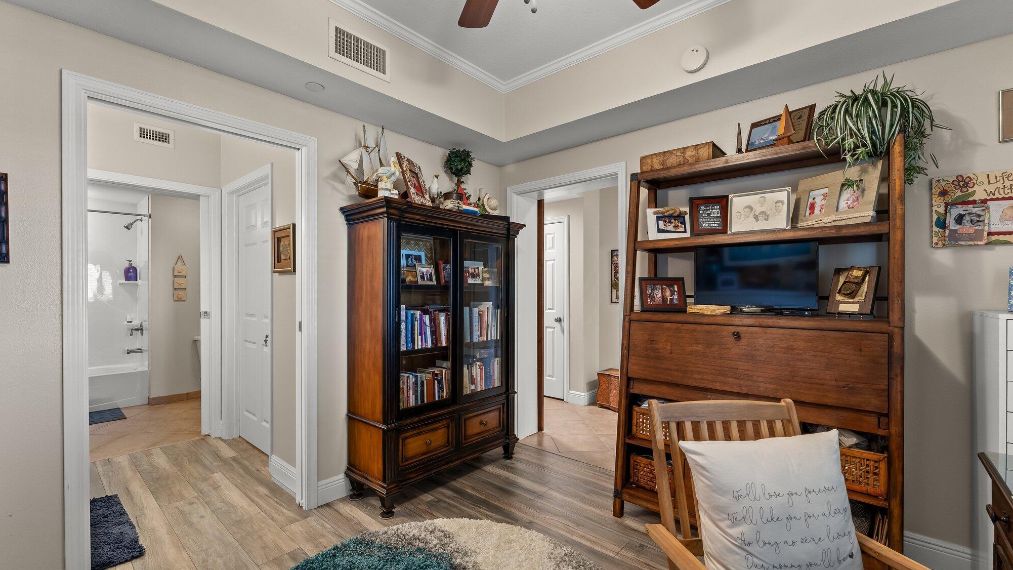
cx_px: 504
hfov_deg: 100.3
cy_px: 291
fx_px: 423
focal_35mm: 16
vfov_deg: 67.9
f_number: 8
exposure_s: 1.6
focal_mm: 14.7
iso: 640
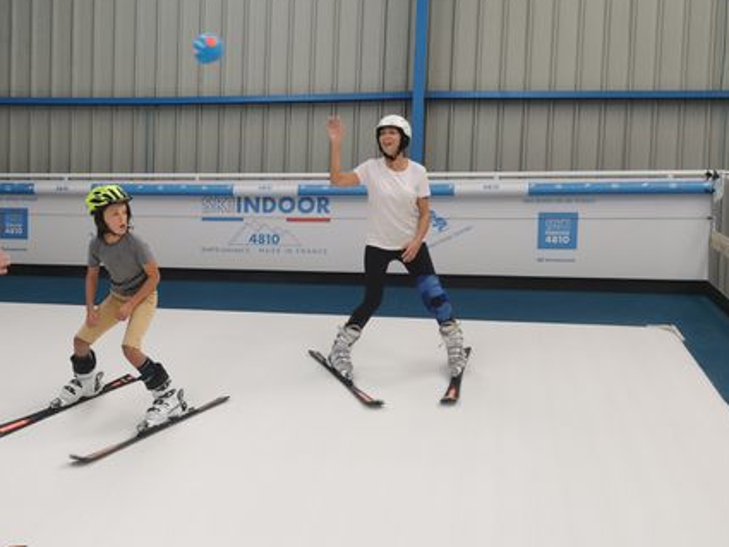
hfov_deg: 42.3
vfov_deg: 32.8
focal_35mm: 44
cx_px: 234
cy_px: 310
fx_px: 927
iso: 125
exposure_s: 1/100
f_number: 1.8
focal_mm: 5.58
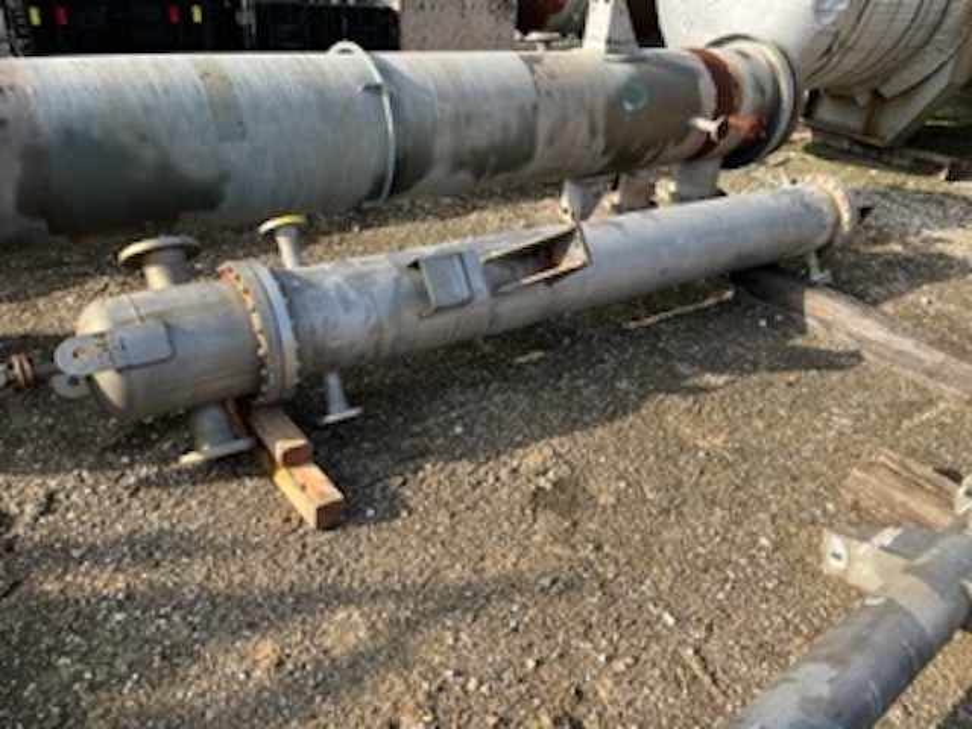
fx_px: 730
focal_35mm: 26
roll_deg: -6.6
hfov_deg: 67.3
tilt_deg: -32.1
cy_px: 364
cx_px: 486
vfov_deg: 53.1
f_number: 1.6
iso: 50
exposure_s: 1/1129
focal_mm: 5.1
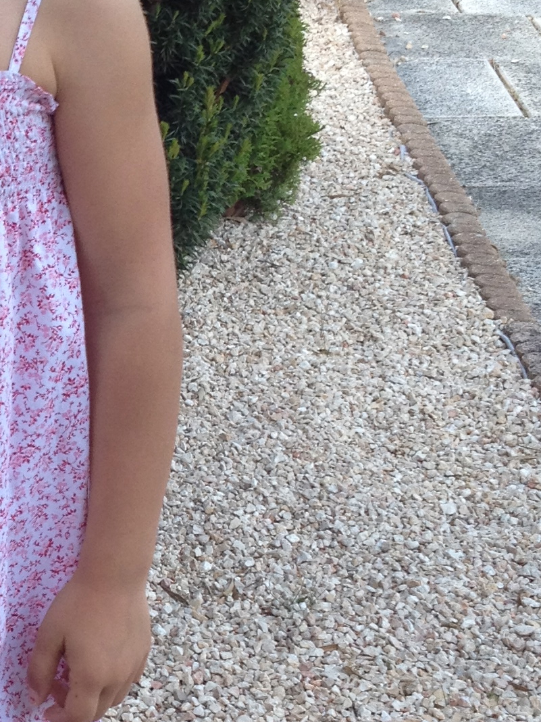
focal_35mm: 107
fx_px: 2230
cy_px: 402
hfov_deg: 13.4
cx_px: -140
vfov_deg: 18.4
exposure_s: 1/165
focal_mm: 4.28
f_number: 2.4
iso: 64
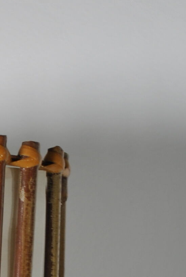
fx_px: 2078
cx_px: -92
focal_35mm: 269
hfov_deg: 5.1
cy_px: 492
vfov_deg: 7.4
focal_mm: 38
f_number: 5
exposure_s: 1/40
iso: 100
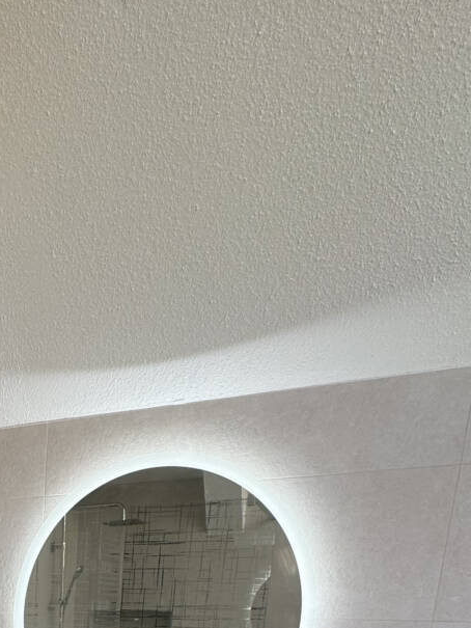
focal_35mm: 37
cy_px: 776
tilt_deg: -13.1
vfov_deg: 36.7
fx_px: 671
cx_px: -27
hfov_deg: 34.3
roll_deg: -1.5
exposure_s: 1/99
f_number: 2.2
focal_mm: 2.22
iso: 50
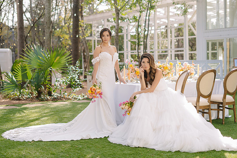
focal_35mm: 52
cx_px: 118
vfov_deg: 25.8
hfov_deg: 37.9
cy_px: 79
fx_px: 345
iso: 50
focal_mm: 50
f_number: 2.2
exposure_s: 1/200
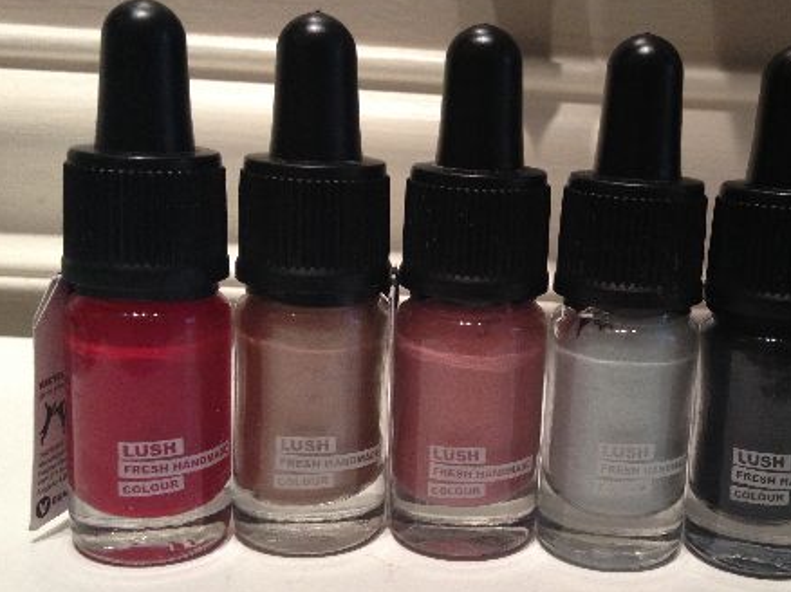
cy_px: 302
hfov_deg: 36.3
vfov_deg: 28.0
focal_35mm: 52
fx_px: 1188
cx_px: 551
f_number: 2.4
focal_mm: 4.28
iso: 160
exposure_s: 1/20
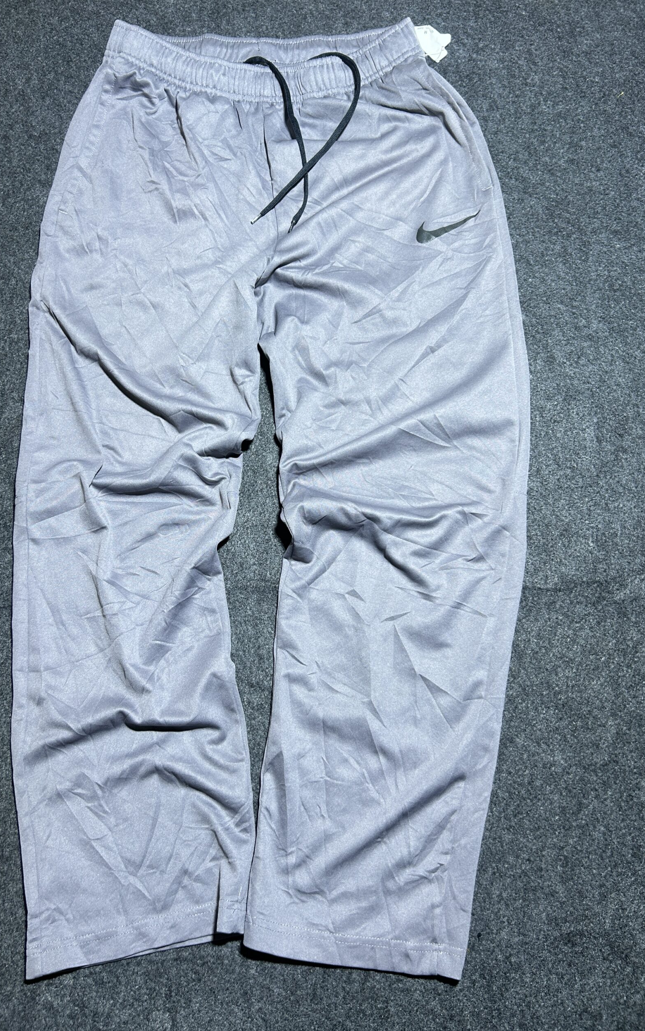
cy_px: 510
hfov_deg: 44.5
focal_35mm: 28
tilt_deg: -54.4
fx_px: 788
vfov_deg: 66.5
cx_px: 283
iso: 100
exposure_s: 1/50
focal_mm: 5.7
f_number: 1.5
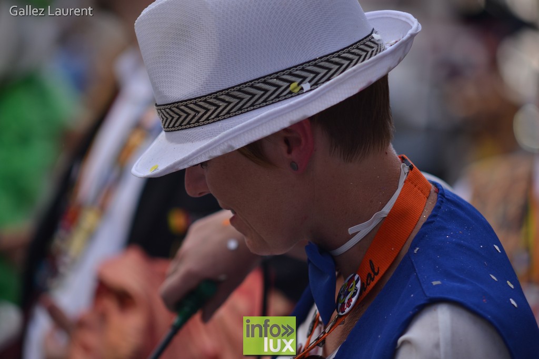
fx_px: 2516
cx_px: 270
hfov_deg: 12.2
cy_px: 180
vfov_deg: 8.2
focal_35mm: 168
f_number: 2.8
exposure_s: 1/640
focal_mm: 112
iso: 100
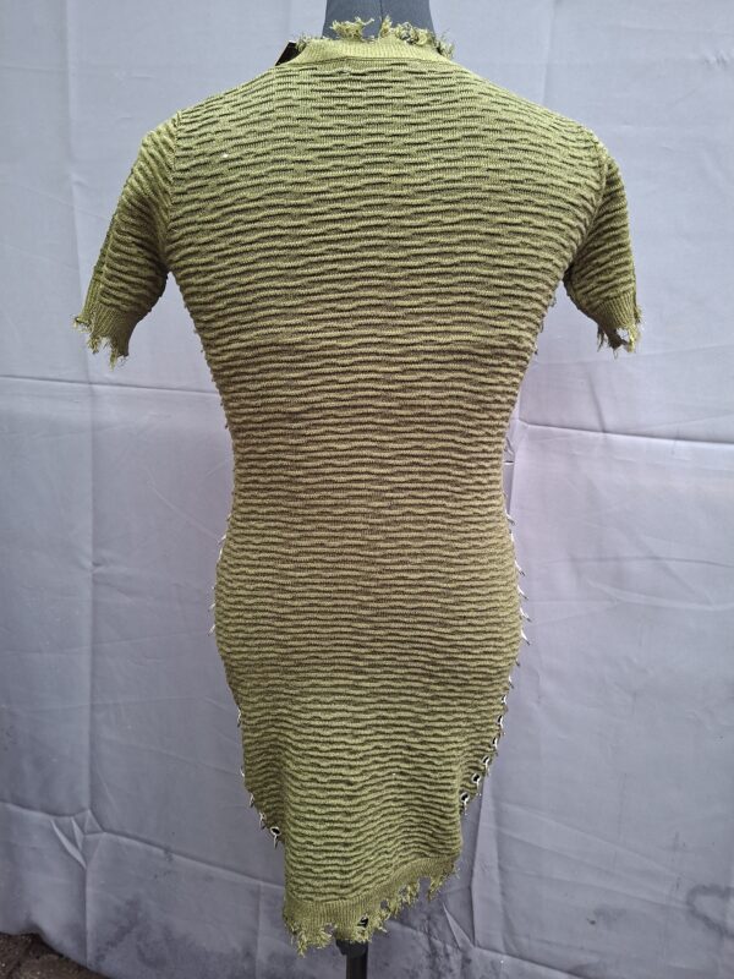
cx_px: 367
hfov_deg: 58.9
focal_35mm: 23
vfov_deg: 73.9
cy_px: 490
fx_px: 650
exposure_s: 1/100
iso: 320
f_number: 1.8
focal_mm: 5.54
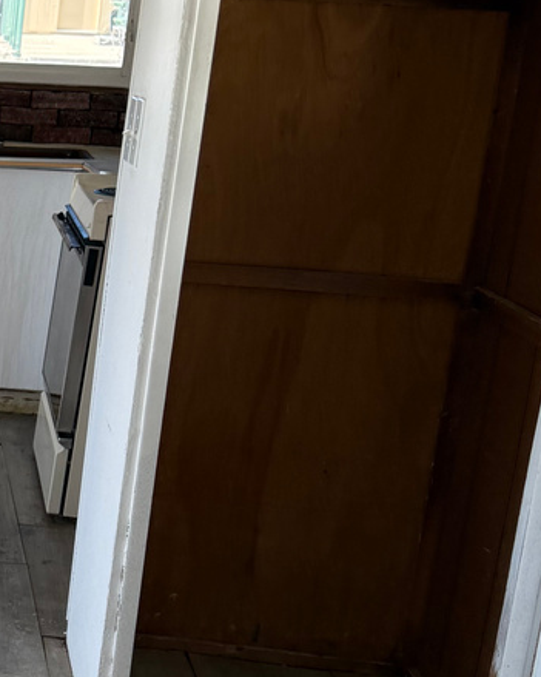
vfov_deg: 23.2
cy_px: 410
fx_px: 1642
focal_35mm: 82
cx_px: -313
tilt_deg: -17.9
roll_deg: -2.4
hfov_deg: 16.7
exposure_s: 1/356
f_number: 1.78
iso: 100
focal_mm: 6.76
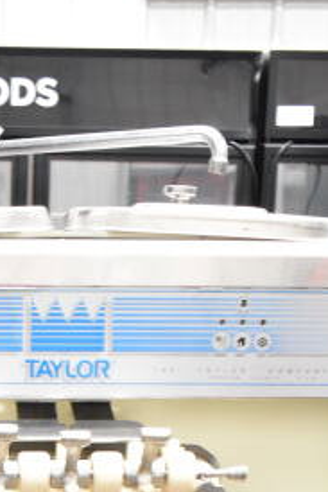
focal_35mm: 100
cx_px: 9
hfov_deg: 13.5
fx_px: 1365
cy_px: 752
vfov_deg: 18.0
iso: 1800
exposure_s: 1/30
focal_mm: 20
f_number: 3.5
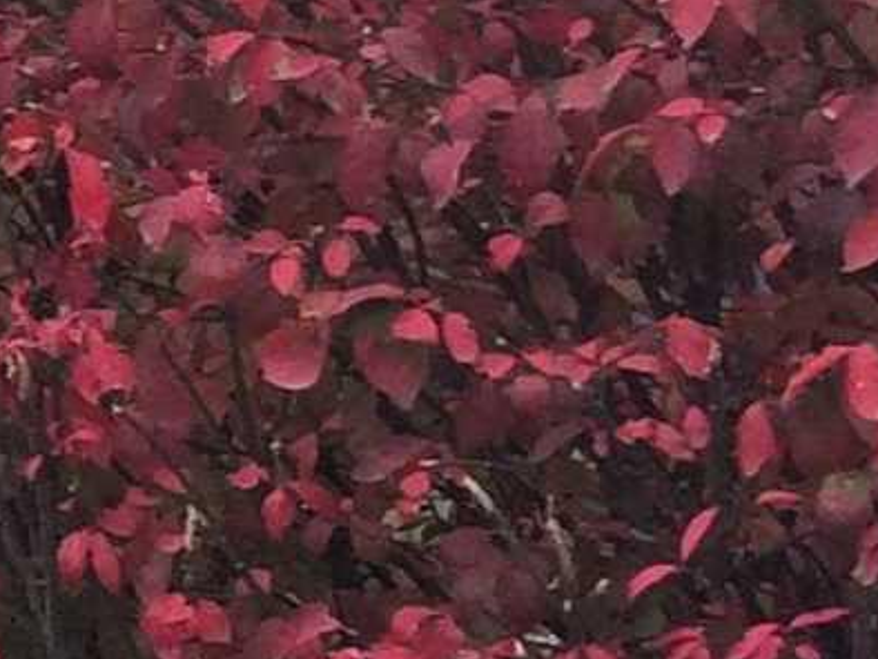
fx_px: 5736
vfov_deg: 6.6
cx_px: -2092
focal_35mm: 226
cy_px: 27
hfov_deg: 7.3
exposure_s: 1/466
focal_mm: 4.15
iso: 32
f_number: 2.2
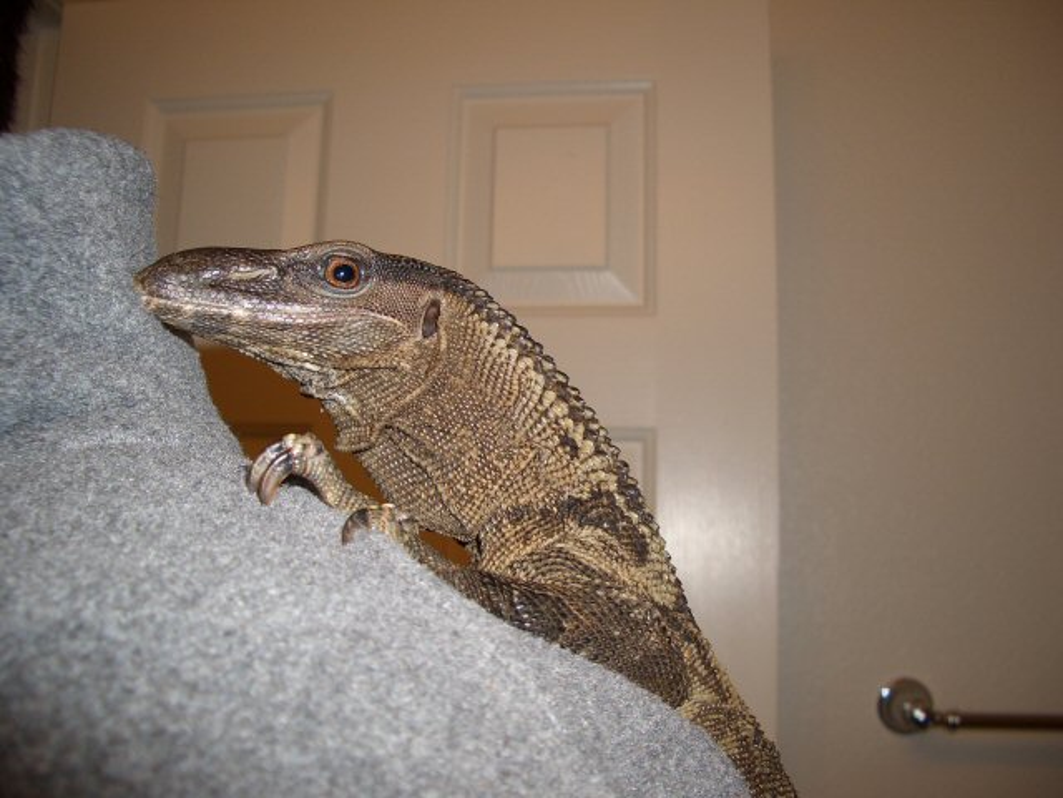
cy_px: 399
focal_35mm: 35
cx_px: 532
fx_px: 1075
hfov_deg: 52.6
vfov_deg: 40.7
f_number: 2.6
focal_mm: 5.8
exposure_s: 1/60
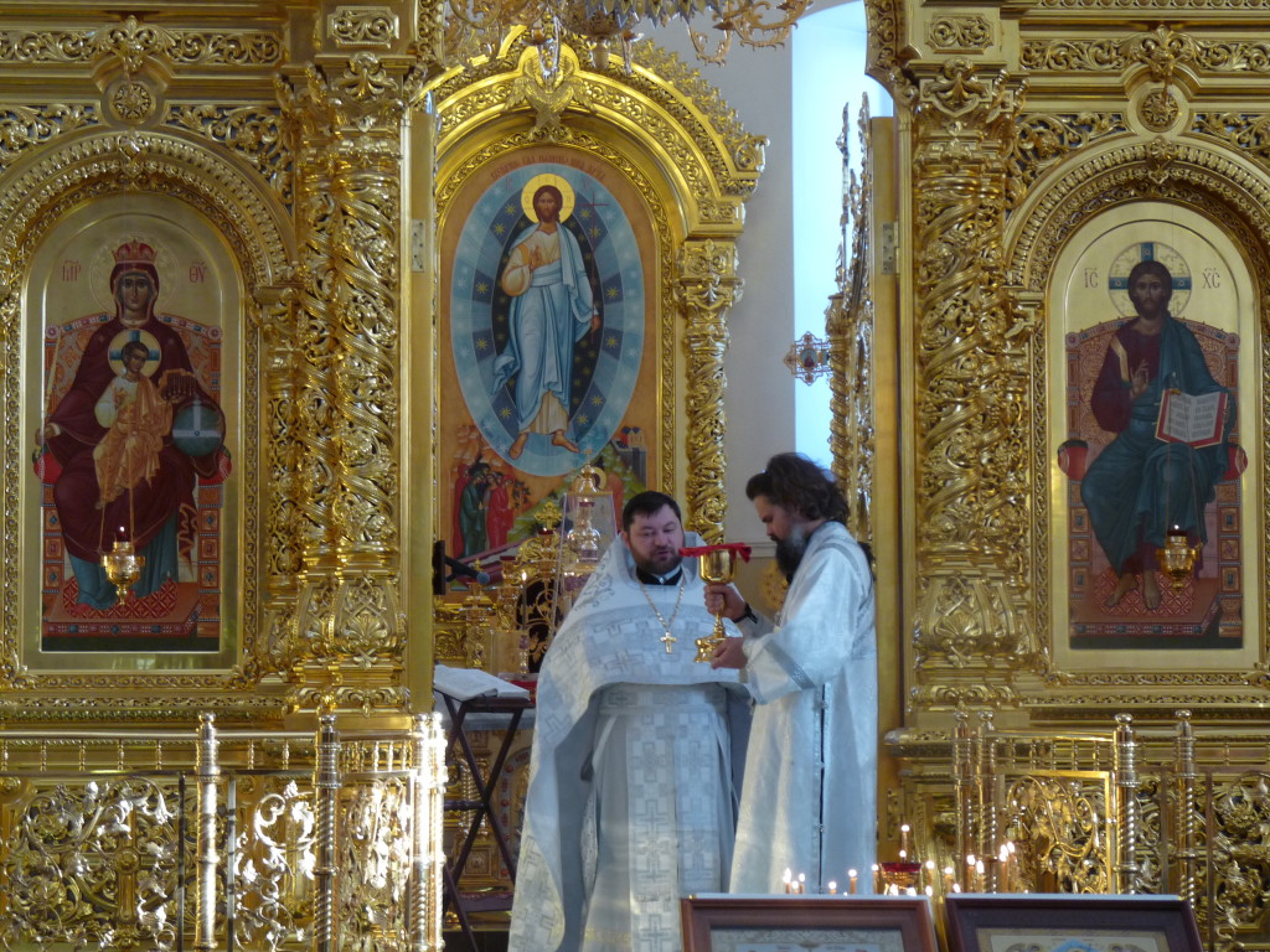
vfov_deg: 14.1
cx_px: 635
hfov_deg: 18.7
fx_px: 3852
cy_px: 476
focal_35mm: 105
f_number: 3.6
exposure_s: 1/40
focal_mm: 18.7
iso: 200
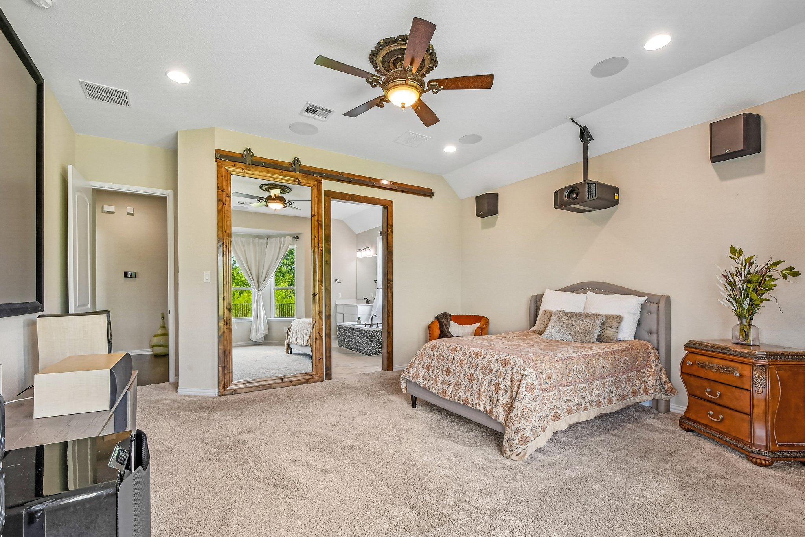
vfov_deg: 77.3
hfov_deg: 100.4
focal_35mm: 15
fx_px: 335
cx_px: 402
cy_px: 268
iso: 400
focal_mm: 10
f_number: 8
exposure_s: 1/40
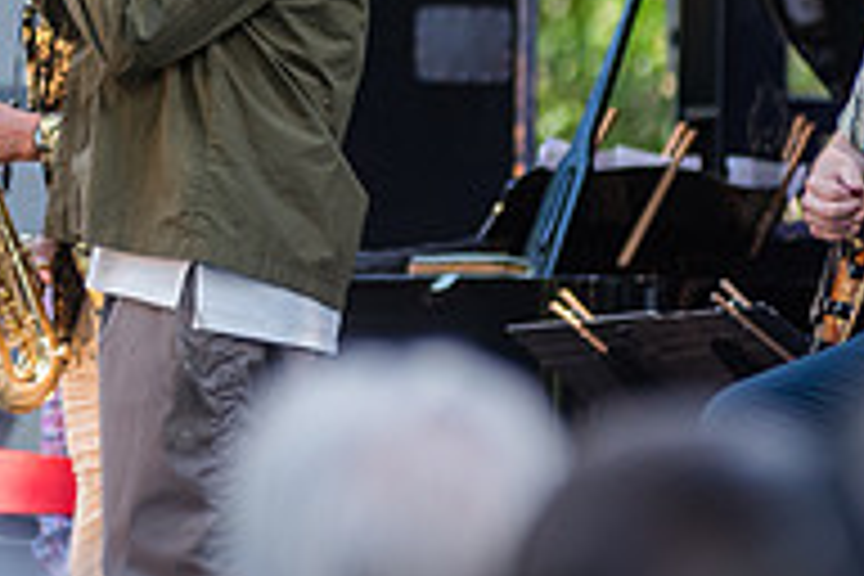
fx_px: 14471
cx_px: 184
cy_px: -65
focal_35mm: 603
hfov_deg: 3.4
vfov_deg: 2.3
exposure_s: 1/640
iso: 800
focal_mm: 200
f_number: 3.5
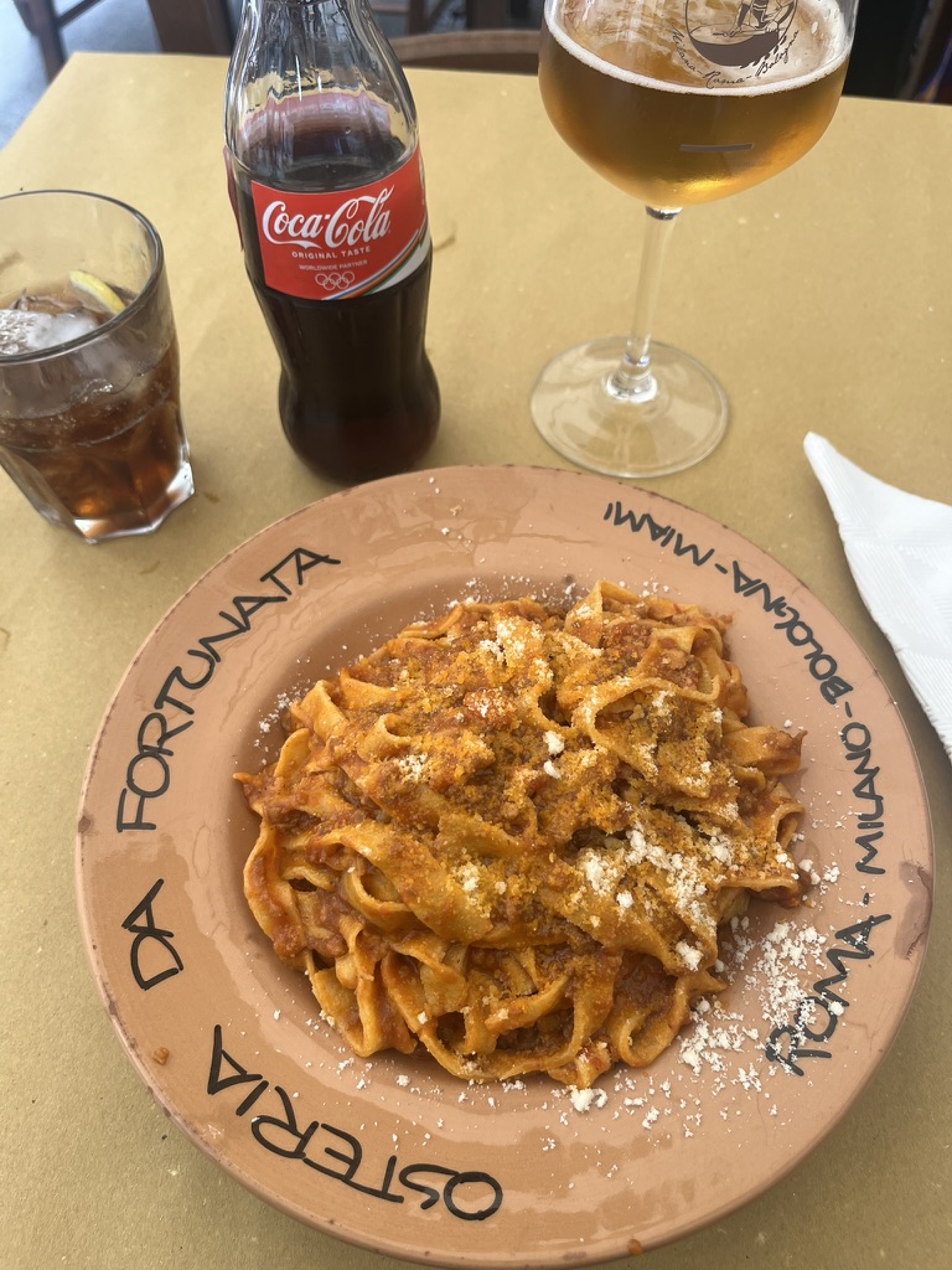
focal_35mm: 26
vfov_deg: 67.3
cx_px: 476
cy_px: 635
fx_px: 953
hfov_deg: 53.1
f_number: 1.6
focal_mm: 5.1
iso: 64
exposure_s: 1/122
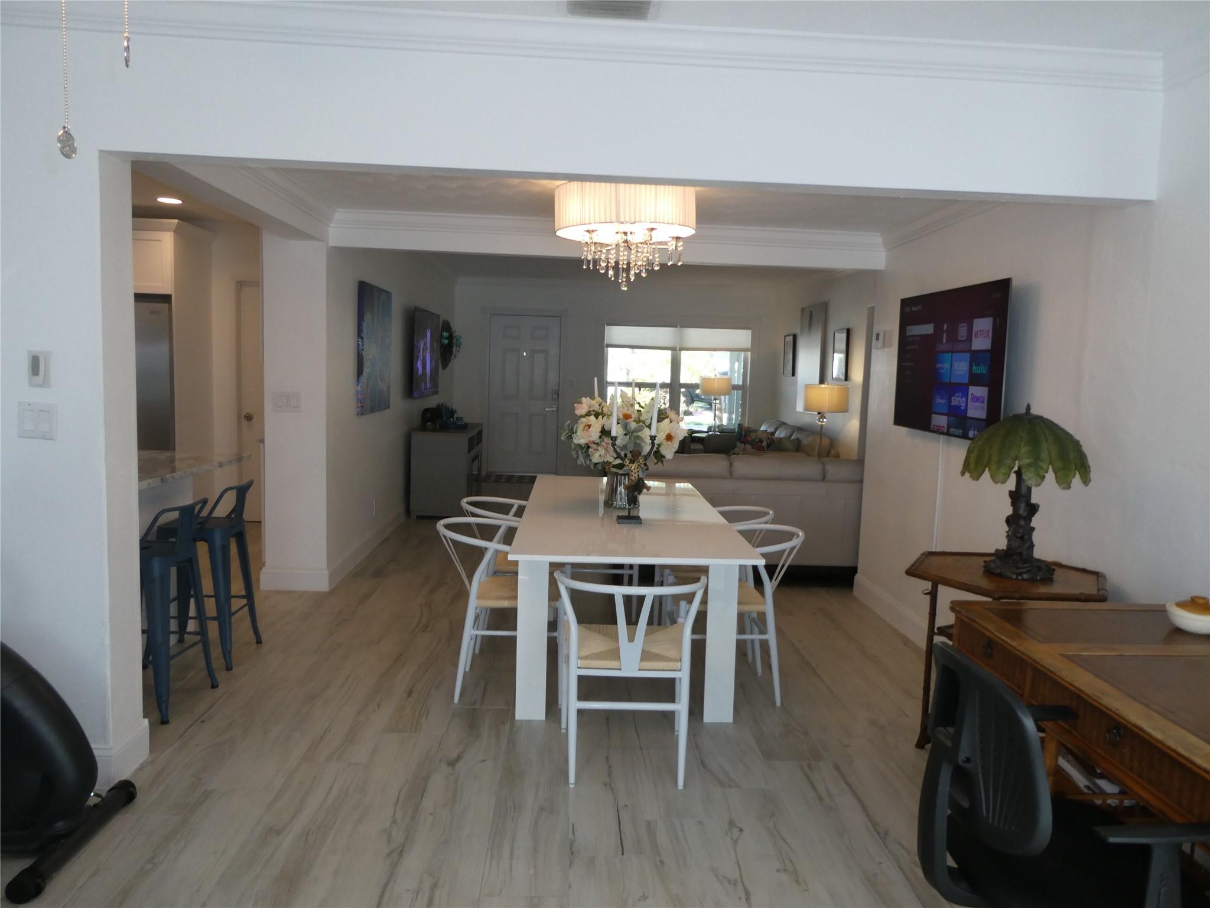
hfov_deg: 71.6
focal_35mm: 24
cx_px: 605
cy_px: 454
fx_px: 839
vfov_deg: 56.8
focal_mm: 4.3
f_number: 3.3
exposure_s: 1/60
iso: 160
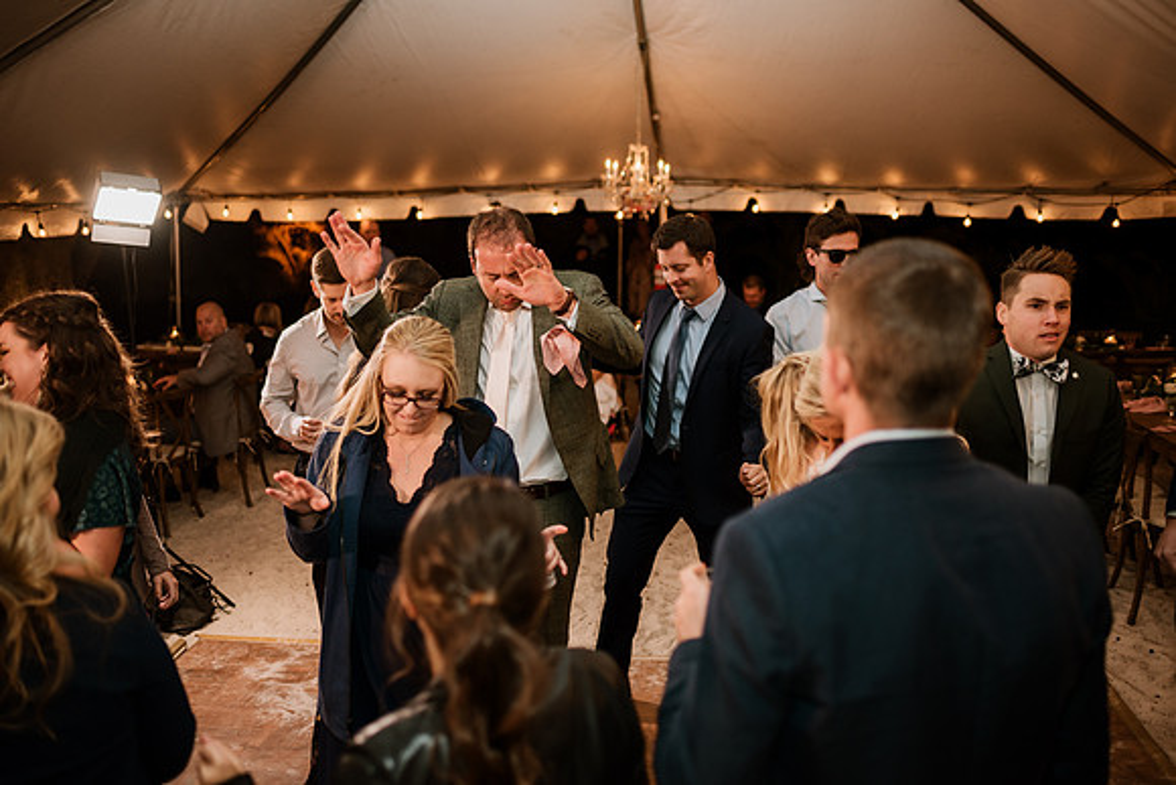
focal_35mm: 35
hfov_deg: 54.4
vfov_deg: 37.9
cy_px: 392
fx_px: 1144
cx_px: 588
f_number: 2
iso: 500
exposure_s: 1/200
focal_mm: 35
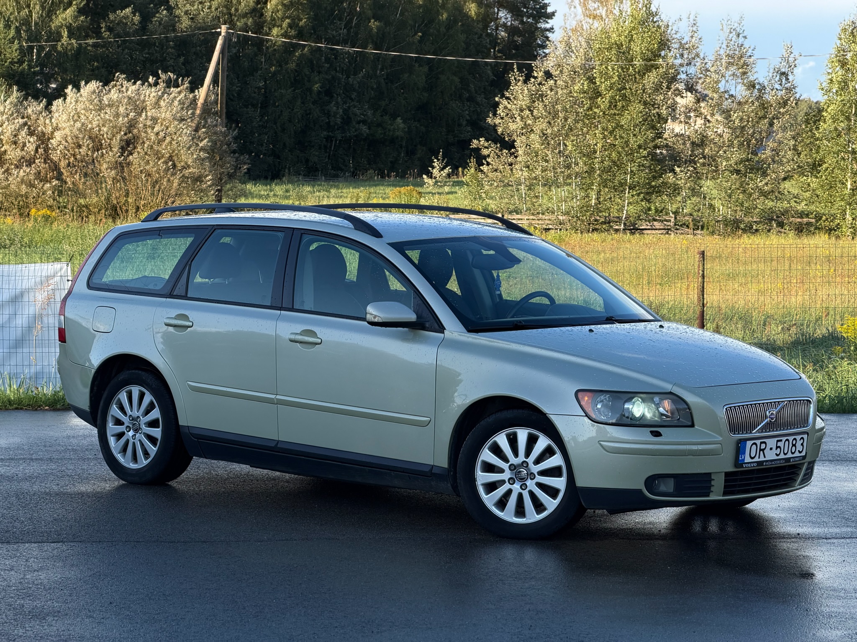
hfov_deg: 19.6
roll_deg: +0.1
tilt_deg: -4.6
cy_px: 321
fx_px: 2476
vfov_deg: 14.8
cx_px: 428
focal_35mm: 100
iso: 50
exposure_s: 1/531
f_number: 2.8
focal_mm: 16.89
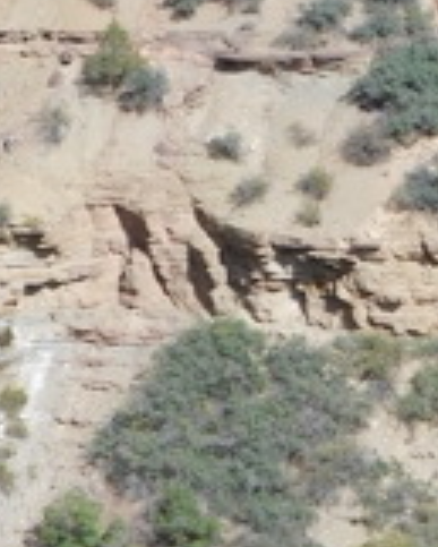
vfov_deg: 7.9
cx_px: -278
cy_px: -163
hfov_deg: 6.3
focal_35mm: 243
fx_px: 3934
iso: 125
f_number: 4.1
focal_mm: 8.9
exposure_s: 1/500
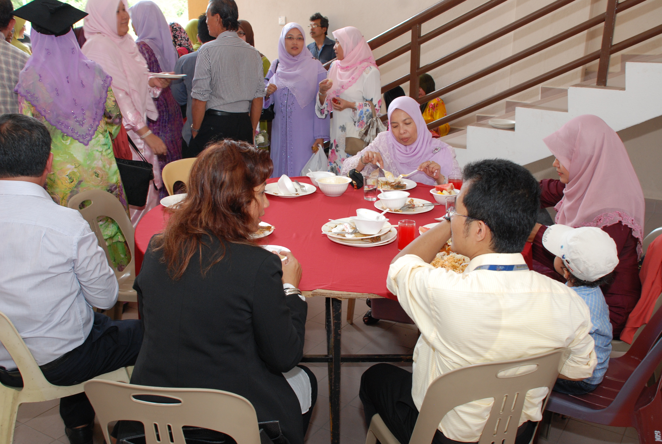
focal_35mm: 36
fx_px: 663
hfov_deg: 53.0
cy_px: 222
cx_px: 331
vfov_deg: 37.0
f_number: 5.6
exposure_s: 1/60
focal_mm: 24
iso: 400
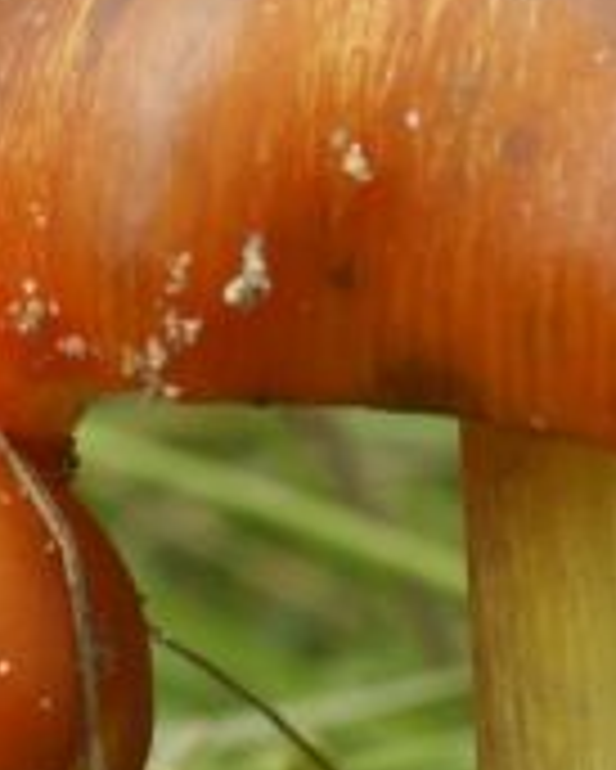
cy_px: 718
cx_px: 387
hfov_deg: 3.1
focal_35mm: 493
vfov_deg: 3.9
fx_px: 11225
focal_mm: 50
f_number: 11
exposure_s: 1/15
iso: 100
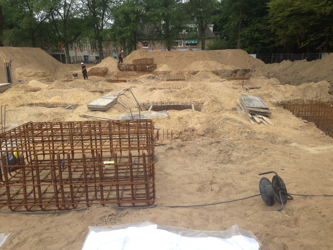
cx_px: 166
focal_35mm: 33
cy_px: 125
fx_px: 317
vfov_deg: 42.9
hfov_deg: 55.4
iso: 50
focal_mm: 4.13
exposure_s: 1/669
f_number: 2.4
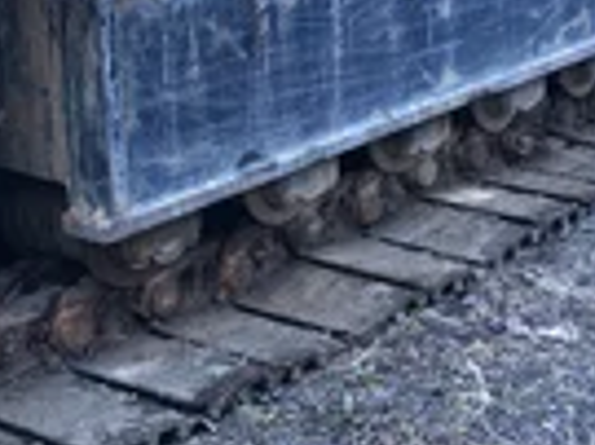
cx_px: 291
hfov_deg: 23.6
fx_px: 1425
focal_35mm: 83
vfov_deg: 17.4
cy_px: 4
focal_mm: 3.99
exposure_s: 1/24
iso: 32
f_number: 1.8
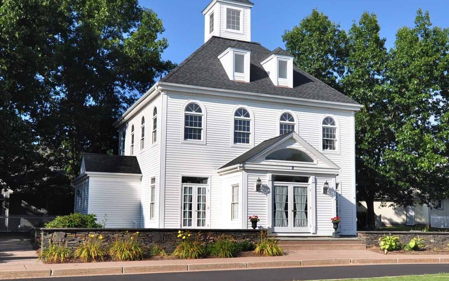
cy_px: 138
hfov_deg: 55.2
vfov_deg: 36.3
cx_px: 196
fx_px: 428
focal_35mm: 35
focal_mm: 20
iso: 500
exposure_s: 1/1600
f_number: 6.3
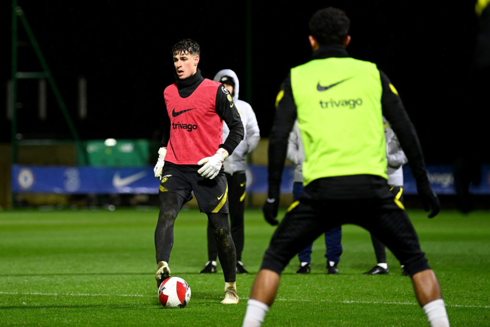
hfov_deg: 12.5
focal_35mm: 165
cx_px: 245
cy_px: 164
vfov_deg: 8.3
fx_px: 2246
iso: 2500
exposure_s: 1/1000
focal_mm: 165
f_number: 2.8
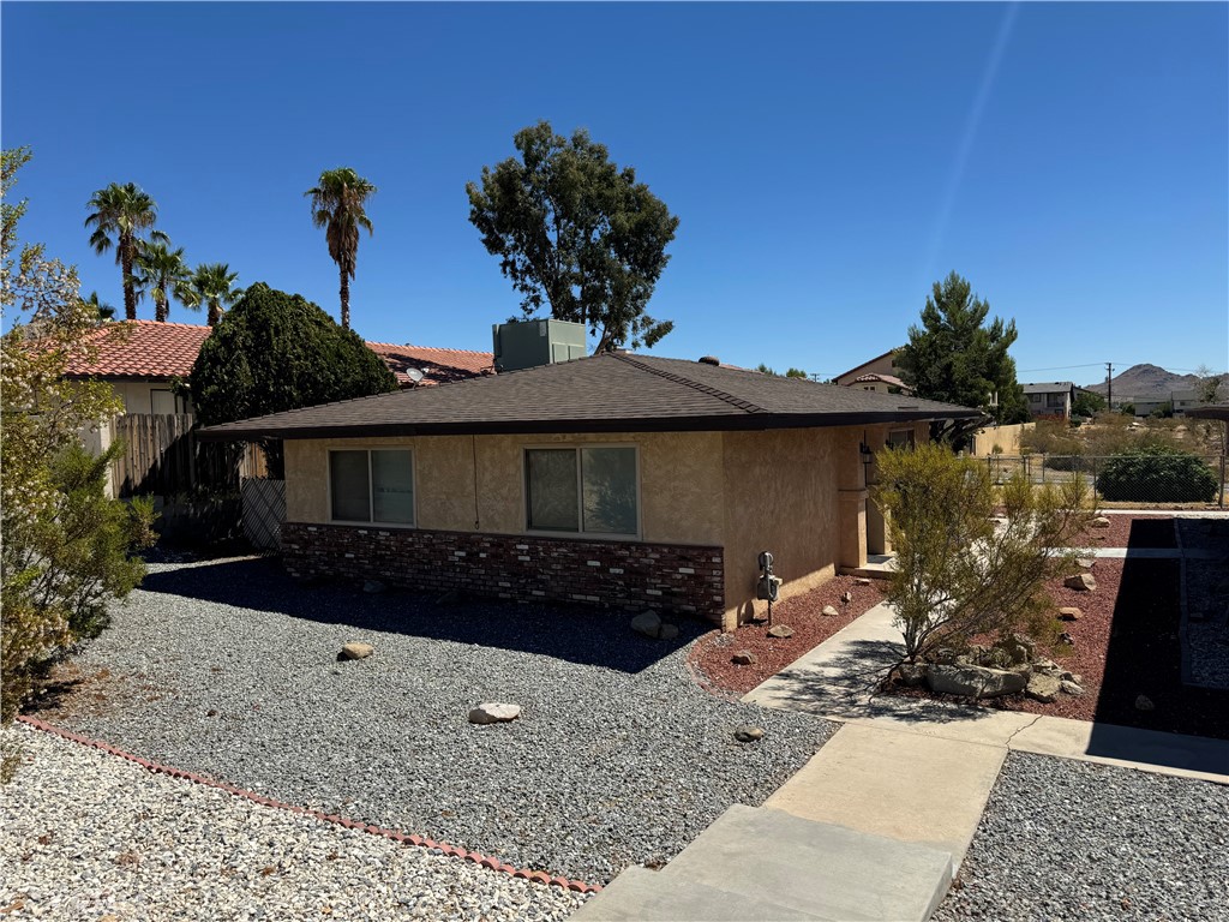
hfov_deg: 71.6
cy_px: 461
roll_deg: +1.3
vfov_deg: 56.8
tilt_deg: -3.3
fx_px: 852
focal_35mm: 24
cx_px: 614
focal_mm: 6.76
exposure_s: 1/6410
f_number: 1.78
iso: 80
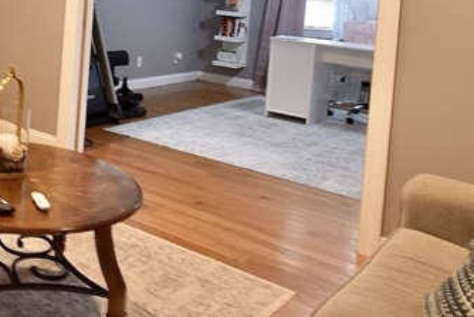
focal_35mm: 46
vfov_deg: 27.1
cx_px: -3
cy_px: -23
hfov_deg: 37.9
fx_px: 606
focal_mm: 10
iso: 640
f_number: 6.3
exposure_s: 1/8
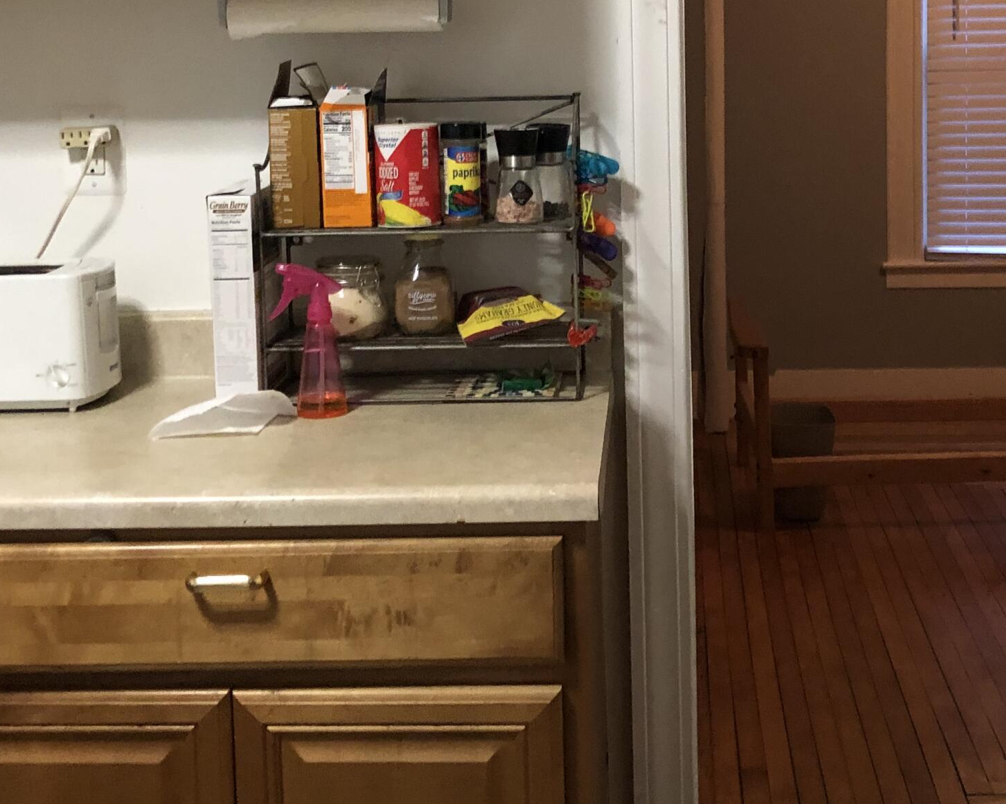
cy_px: 199
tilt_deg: -6.1
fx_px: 1667
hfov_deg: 33.4
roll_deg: +2.7
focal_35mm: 56
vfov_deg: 26.8
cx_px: 616
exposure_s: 1/11
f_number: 1.8
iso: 100
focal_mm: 4
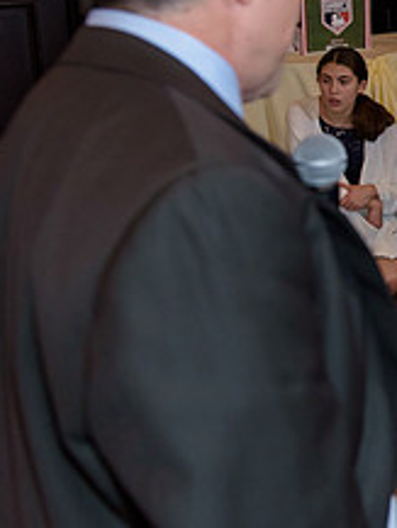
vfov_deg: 21.7
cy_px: 181
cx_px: 636
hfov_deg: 15.0
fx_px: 1375
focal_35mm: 90
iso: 1600
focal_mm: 35
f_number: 3.2
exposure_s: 1/125
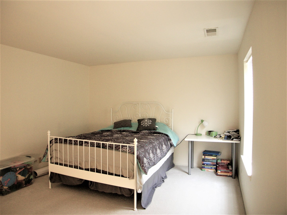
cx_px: 144
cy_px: 108
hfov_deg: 51.4
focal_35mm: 36
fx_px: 298
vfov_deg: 39.7
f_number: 2.7
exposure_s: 1/8
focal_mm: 7.5
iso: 252
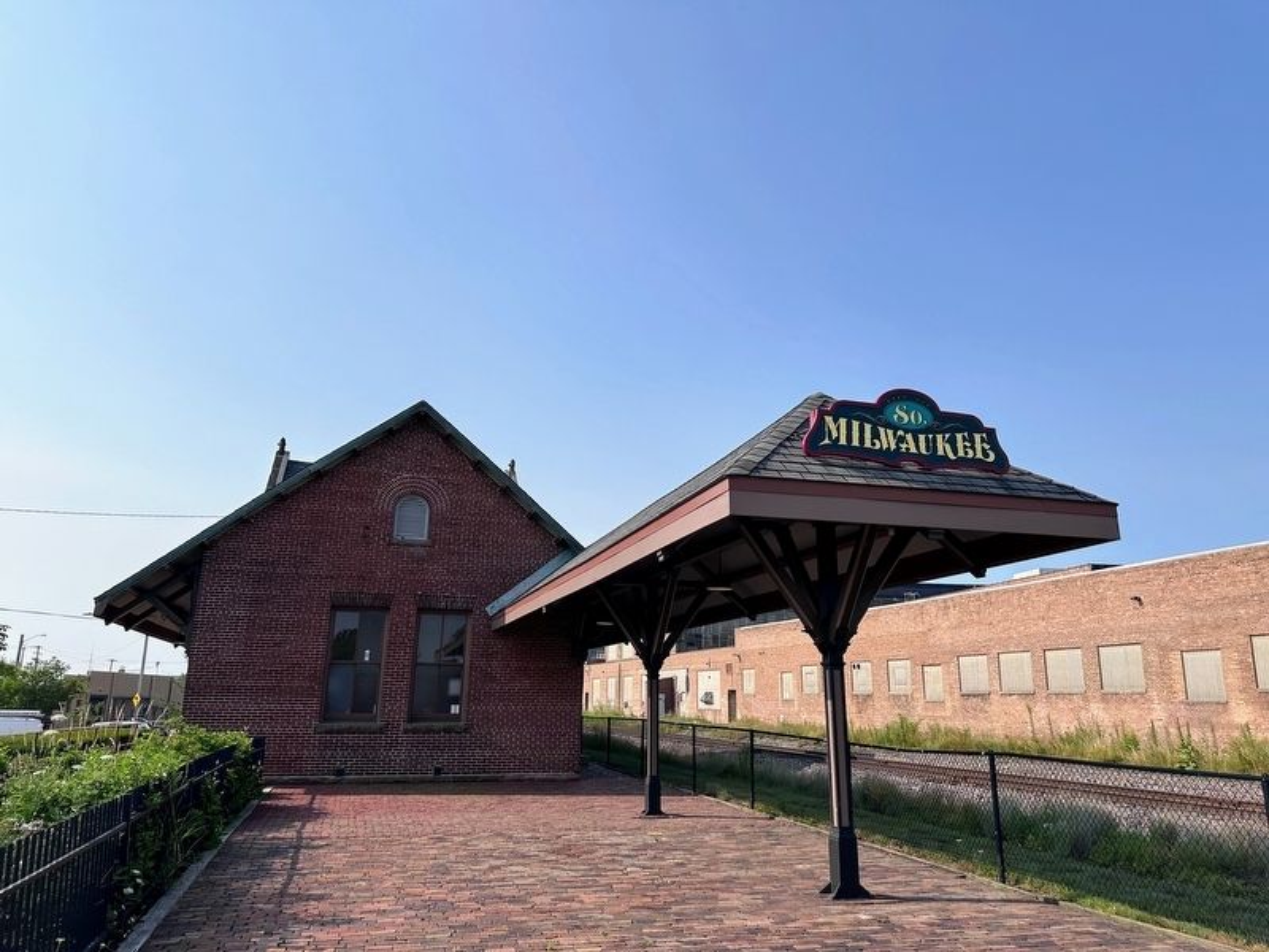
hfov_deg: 71.6
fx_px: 880
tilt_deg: +16.3
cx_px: 634
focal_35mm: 24
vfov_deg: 56.8
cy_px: 476
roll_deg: -1.4
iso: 80
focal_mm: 6.86
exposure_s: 1/7042
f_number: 1.78
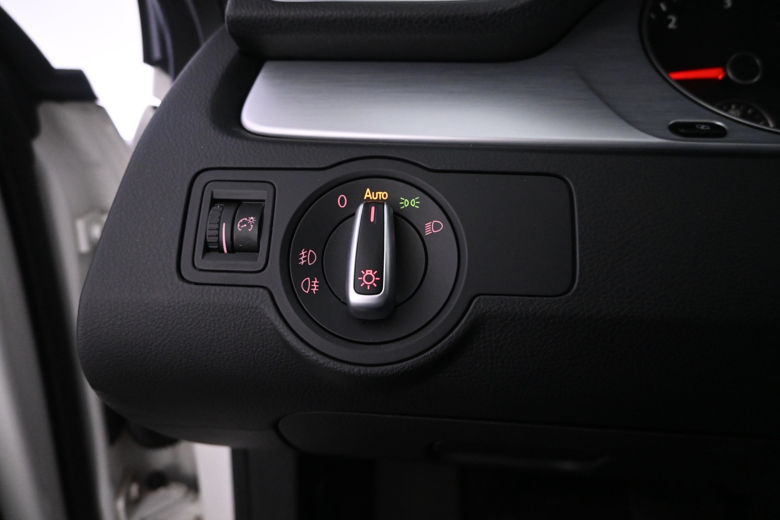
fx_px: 520
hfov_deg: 73.7
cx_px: 390
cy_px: 260
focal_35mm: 24
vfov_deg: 53.1
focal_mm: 16
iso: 3200
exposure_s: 1/60
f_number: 4
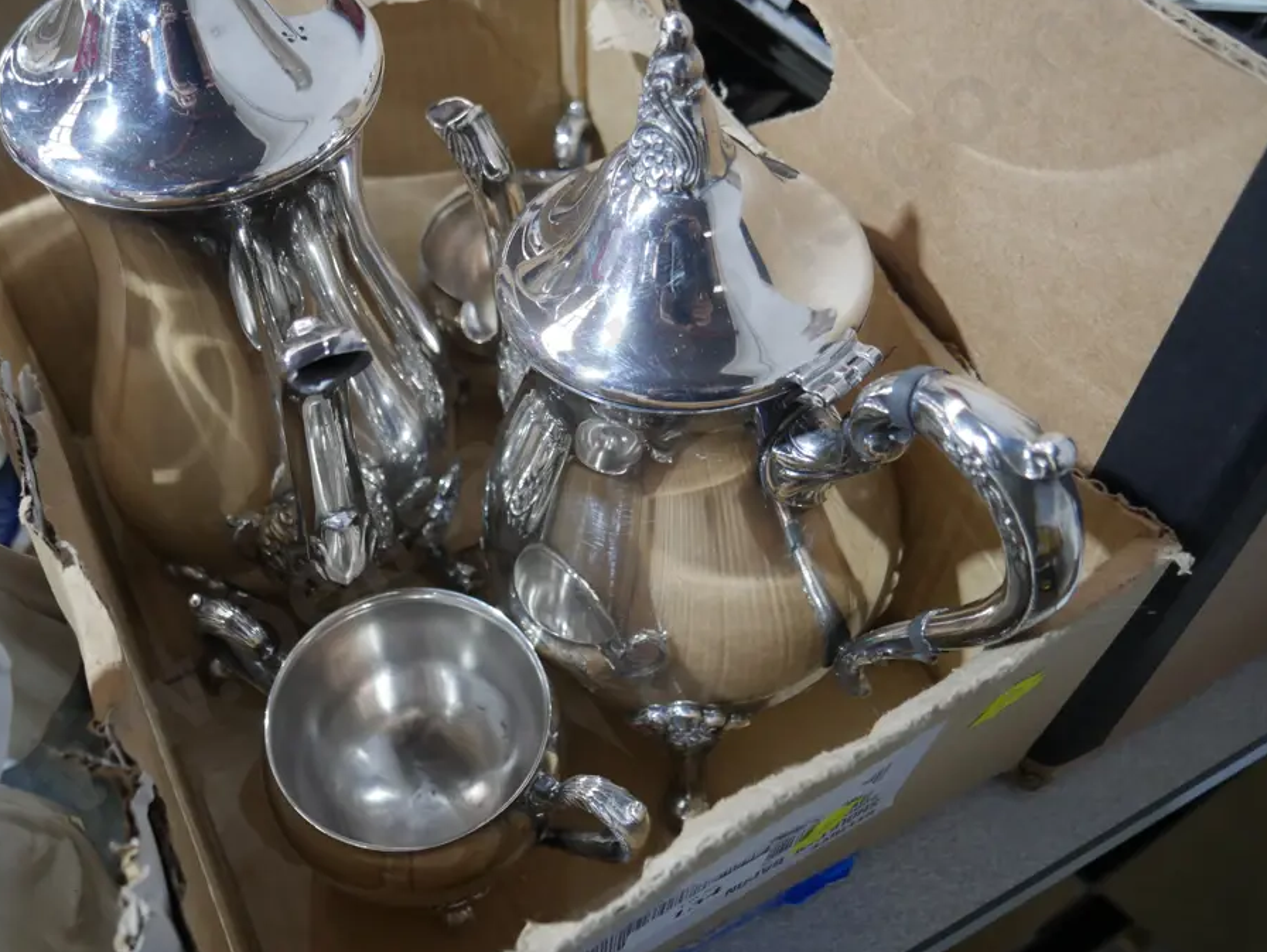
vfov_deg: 44.1
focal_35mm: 32
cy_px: 424
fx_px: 1172
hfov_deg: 56.6
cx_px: 547
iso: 800
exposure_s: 1/60
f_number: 3.5
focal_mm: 14
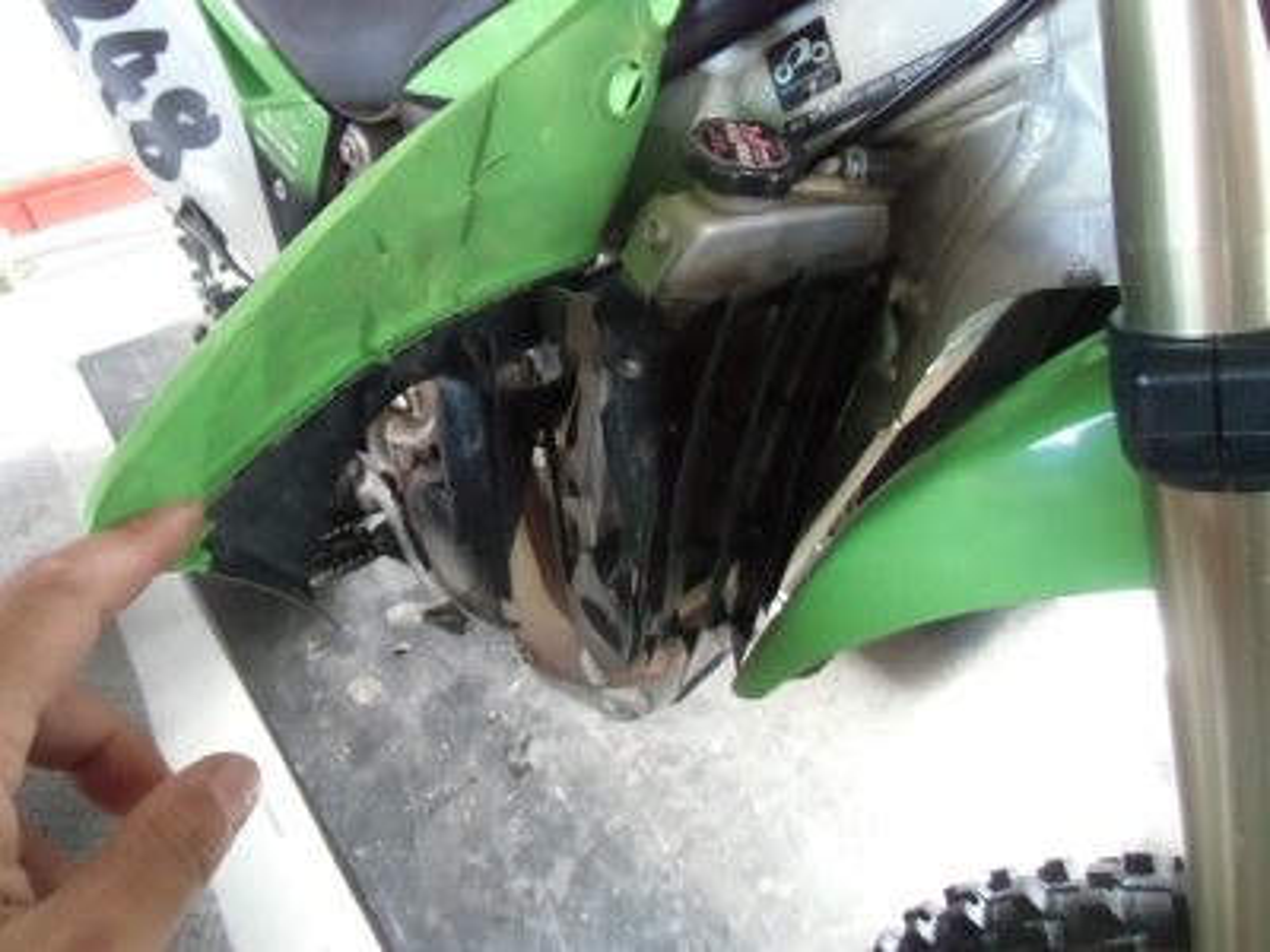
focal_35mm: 24
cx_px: 635
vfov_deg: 56.8
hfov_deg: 71.6
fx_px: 881
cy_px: 476
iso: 800
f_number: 3
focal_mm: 4.24
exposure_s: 1/30
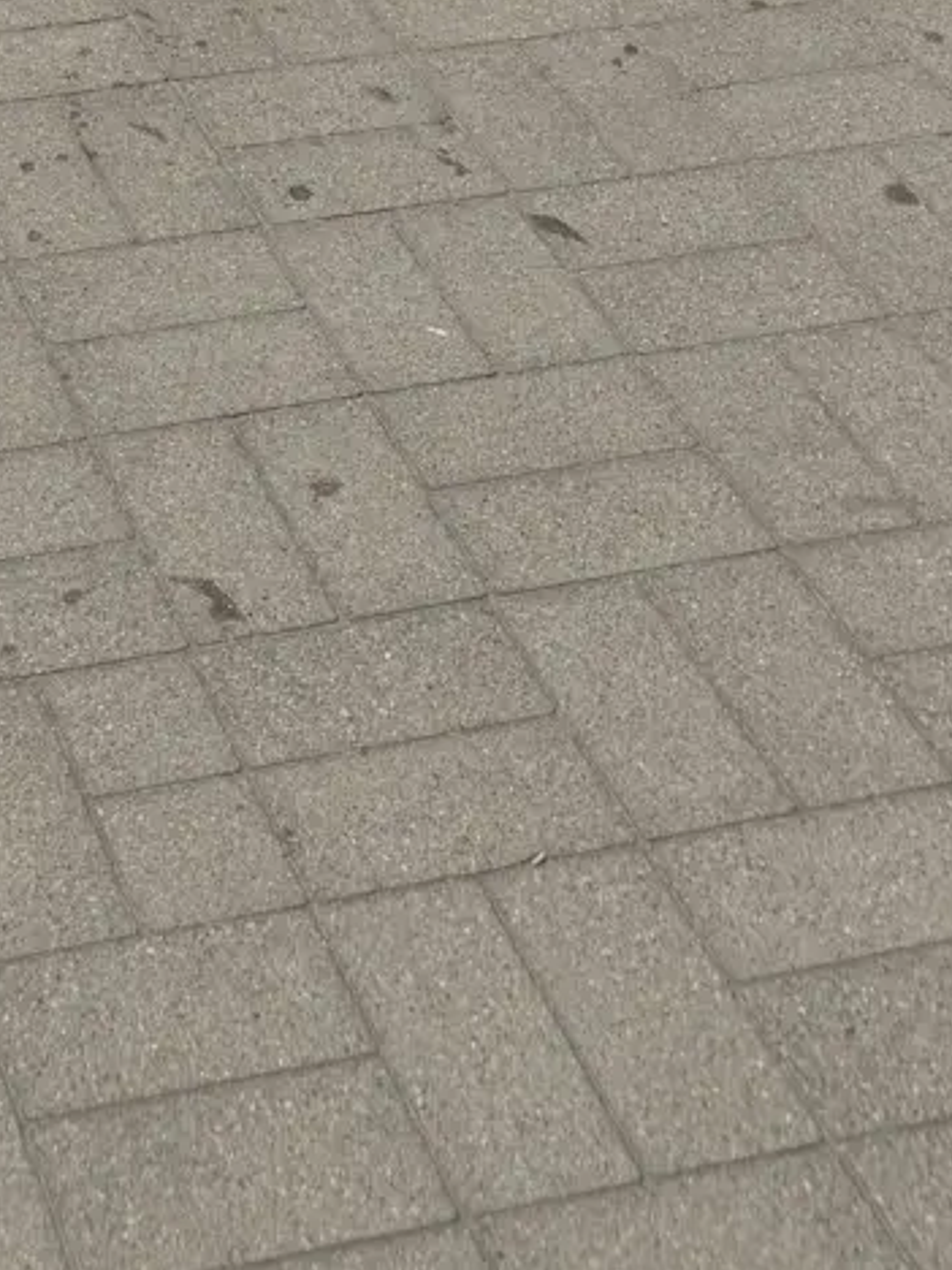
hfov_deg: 16.9
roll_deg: +0.0
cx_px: -320
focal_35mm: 82
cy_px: -855
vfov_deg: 19.4
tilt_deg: -14.7
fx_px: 3007
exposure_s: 1/9091
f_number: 1.78
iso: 80
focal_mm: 6.76
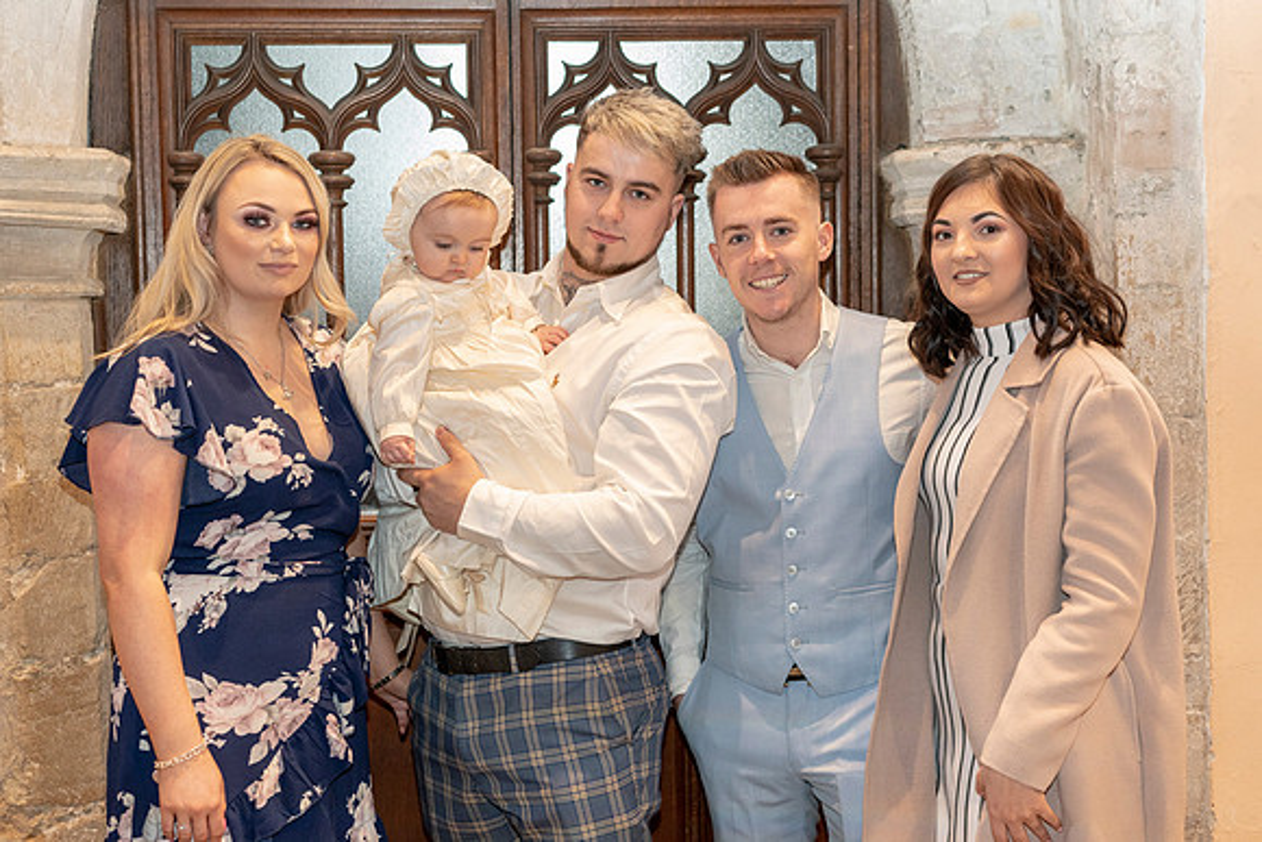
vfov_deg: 24.6
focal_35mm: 55
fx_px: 1928
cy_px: 421
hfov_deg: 36.2
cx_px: 631
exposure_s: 1/160
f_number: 4
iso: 3200
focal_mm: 55
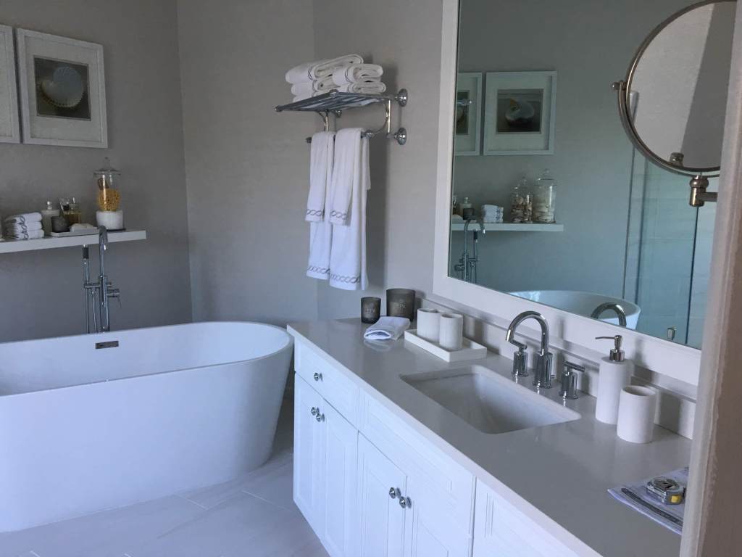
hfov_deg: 61.7
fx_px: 622
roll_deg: -1.0
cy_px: 278
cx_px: 371
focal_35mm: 29
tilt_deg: -9.5
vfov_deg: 48.2
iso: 64
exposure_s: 1/30
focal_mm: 4.15
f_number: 2.2
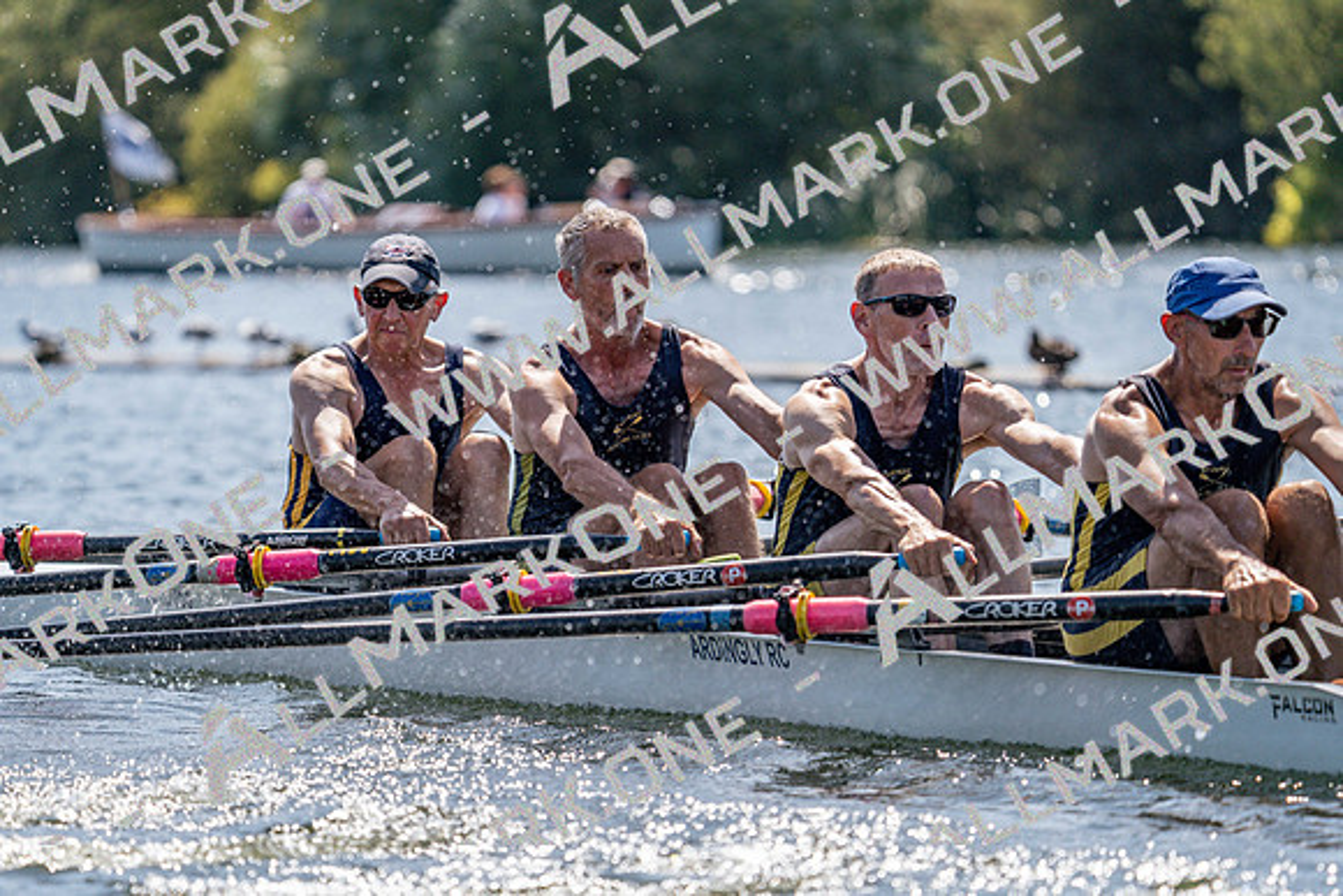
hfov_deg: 6.5
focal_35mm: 315
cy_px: 448
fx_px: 11753
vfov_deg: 4.4
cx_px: 672
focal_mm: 315
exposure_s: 1/2000
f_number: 6.3
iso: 320
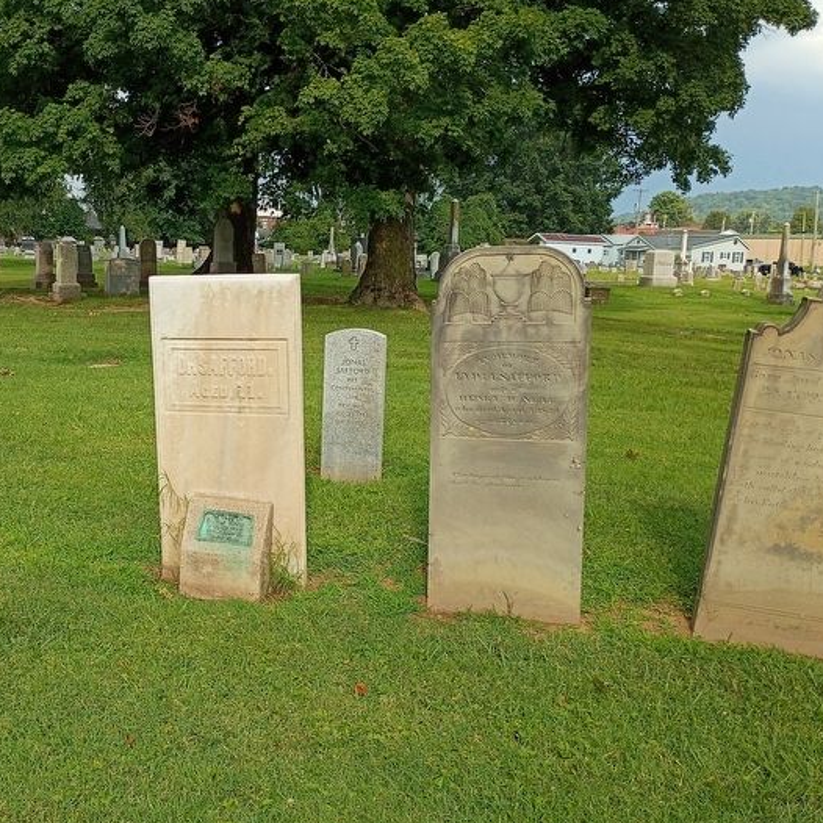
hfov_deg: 41.7
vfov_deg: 42.8
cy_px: 435
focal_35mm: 39
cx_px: 217
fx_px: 1049
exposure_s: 1/641
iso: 100
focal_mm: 4.27
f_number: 1.8
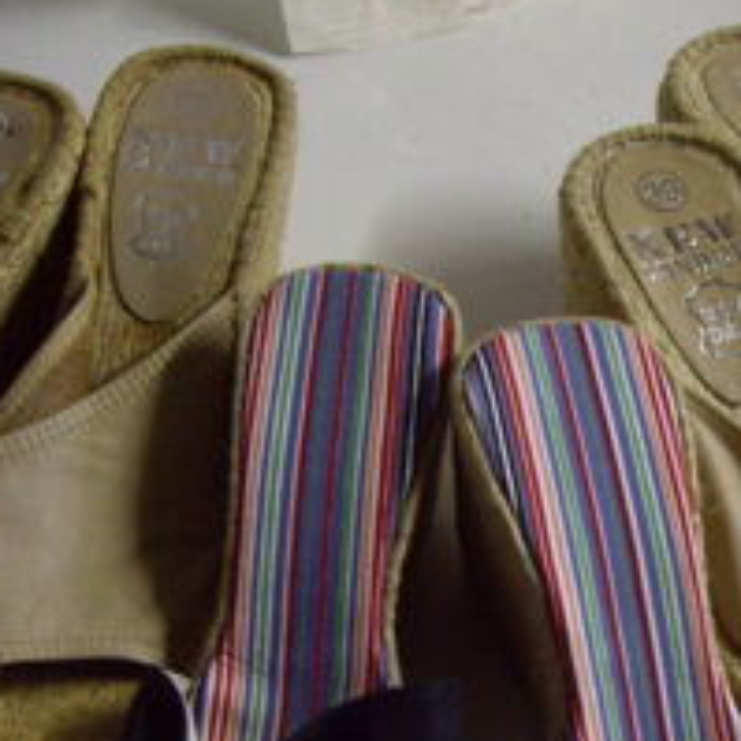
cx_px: 447
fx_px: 1962
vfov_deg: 21.0
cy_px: 633
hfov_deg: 21.4
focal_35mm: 81
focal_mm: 6.2
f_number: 2.7
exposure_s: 1/13
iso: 200
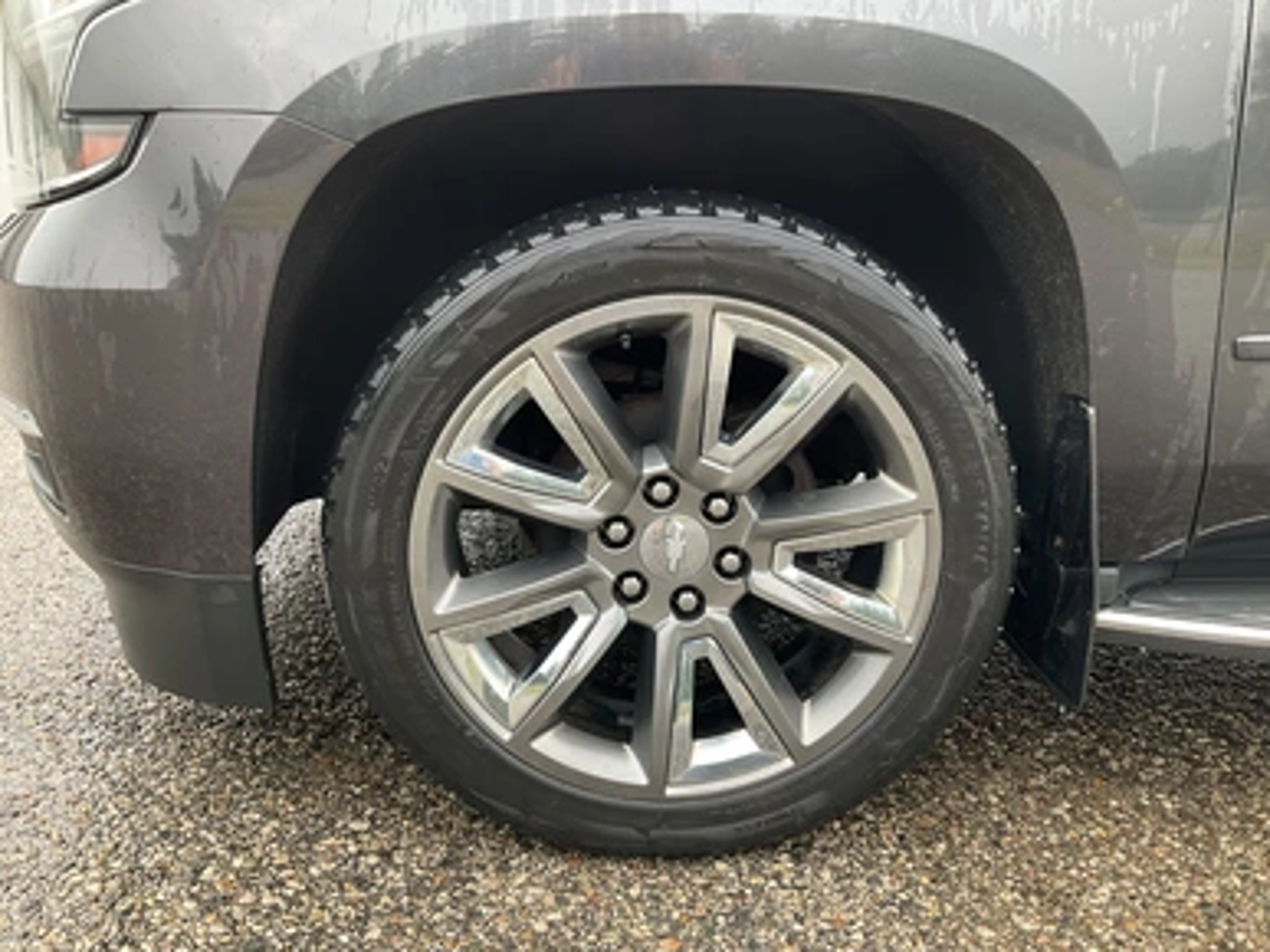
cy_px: 483
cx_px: 653
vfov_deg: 46.8
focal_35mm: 30
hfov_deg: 60.0
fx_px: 1100
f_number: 1.8
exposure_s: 1/122
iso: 40
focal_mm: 3
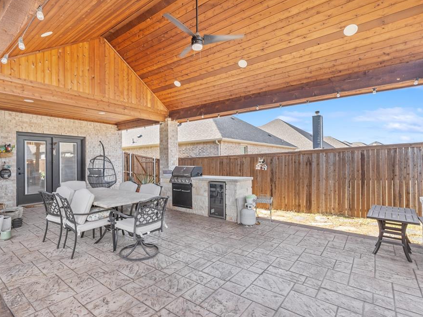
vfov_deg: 71.6
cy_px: 158
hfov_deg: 87.6
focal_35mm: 18
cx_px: 196
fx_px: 220
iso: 320
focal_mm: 16
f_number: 9
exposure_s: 1/25
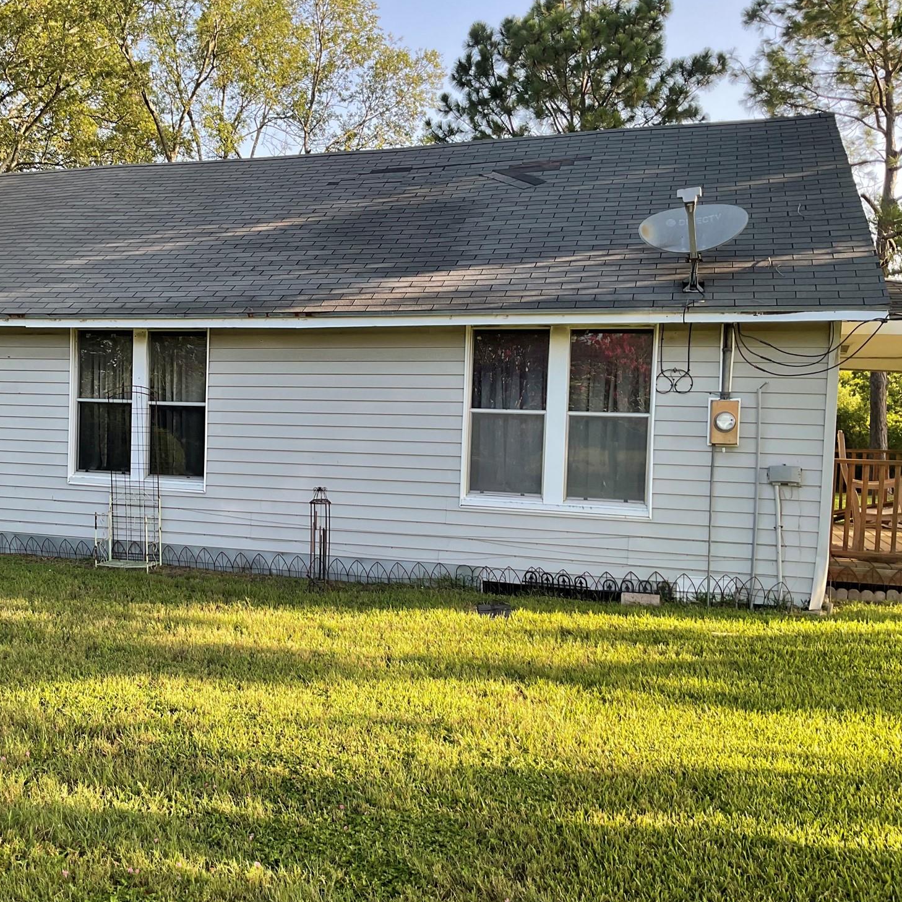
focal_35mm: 36
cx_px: 283
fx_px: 1061
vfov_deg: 46.0
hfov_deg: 45.2
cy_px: 452
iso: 16
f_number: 1.8
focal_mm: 3
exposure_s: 1/179
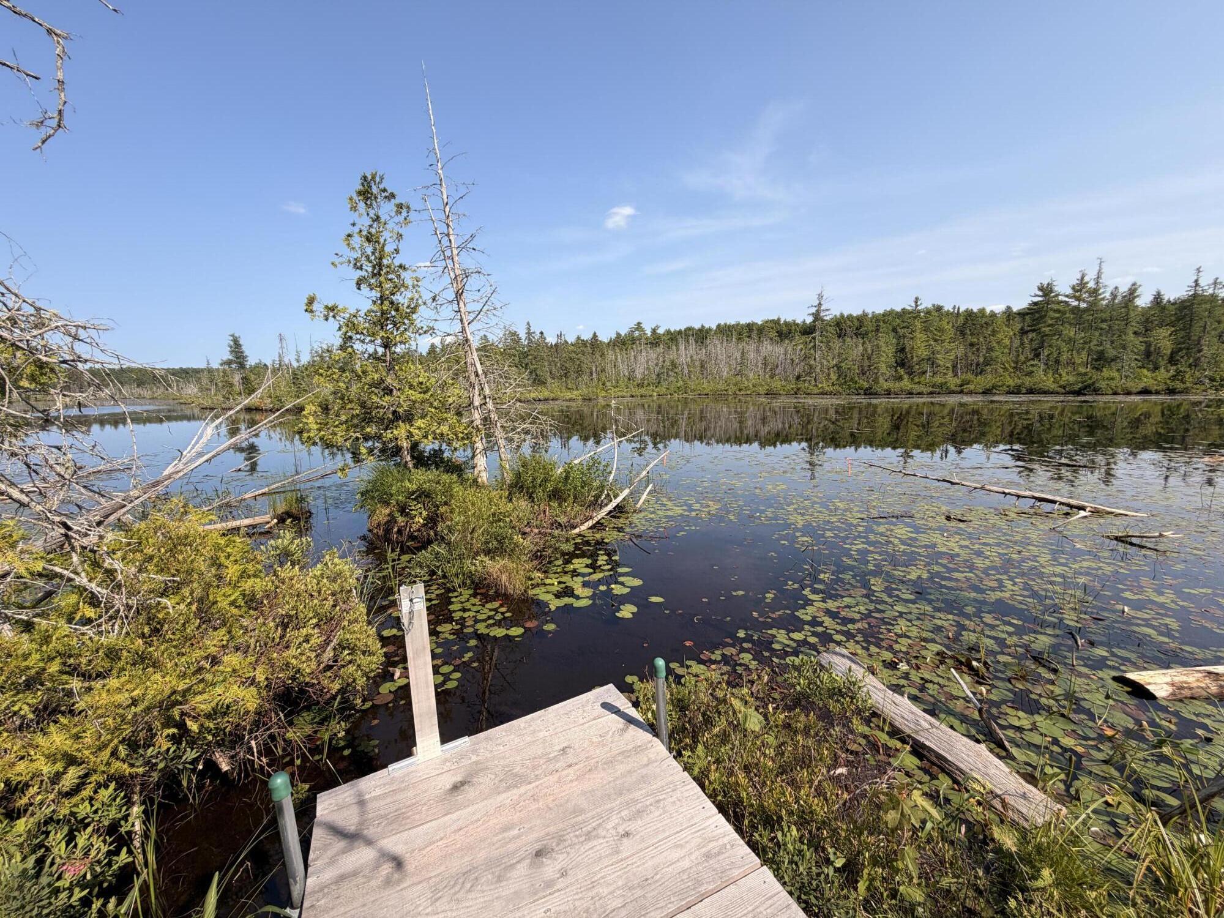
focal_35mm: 14
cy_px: 459
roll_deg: +2.0
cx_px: 612
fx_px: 495
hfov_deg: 102.1
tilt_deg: -8.8
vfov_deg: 85.7
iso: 25
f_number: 2.2
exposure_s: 1/770
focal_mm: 2.22
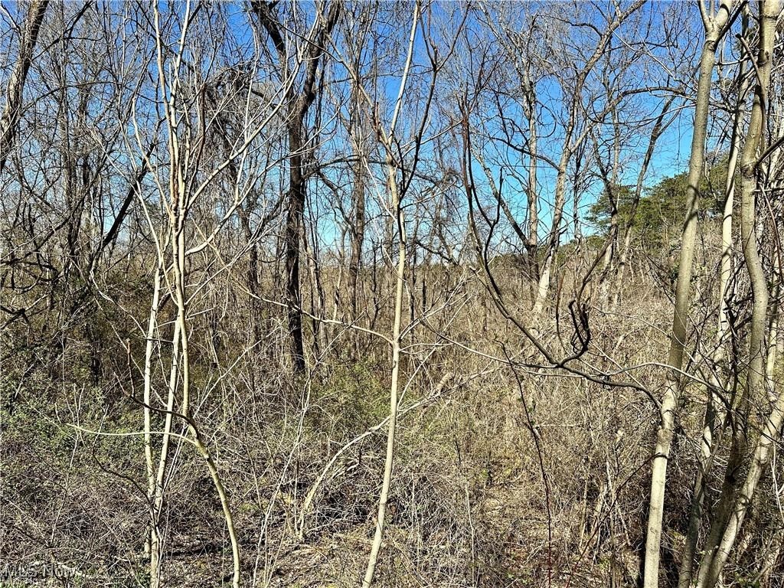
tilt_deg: -1.4
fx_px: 544
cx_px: 392
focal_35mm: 24
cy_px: 294
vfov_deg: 56.8
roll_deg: +0.0
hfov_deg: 71.6
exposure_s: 1/2882
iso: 80
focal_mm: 6.86
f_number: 1.78
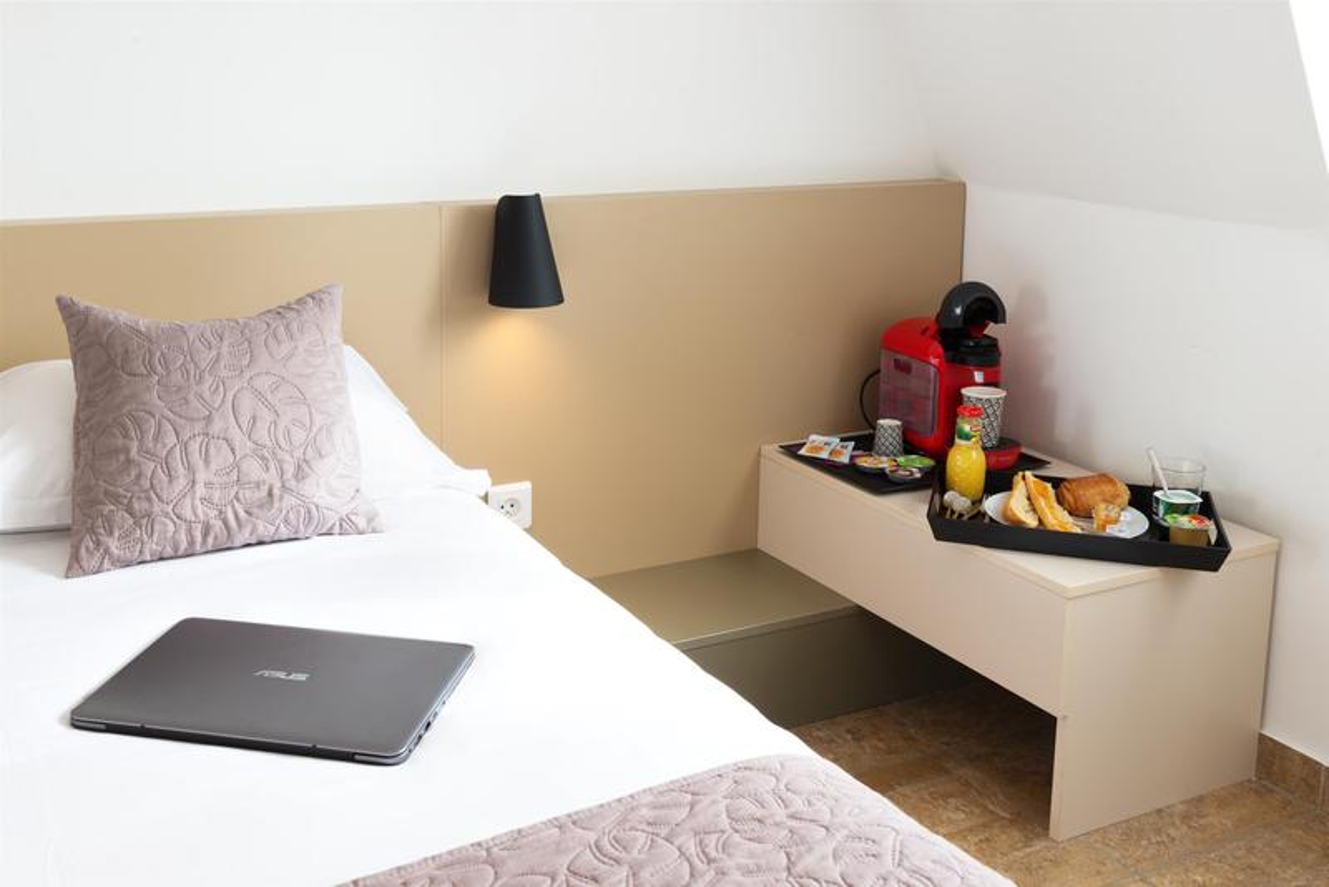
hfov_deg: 50.7
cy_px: 444
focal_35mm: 38
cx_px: 664
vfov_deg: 35.1
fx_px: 1403
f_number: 11
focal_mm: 38
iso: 160
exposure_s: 1/8
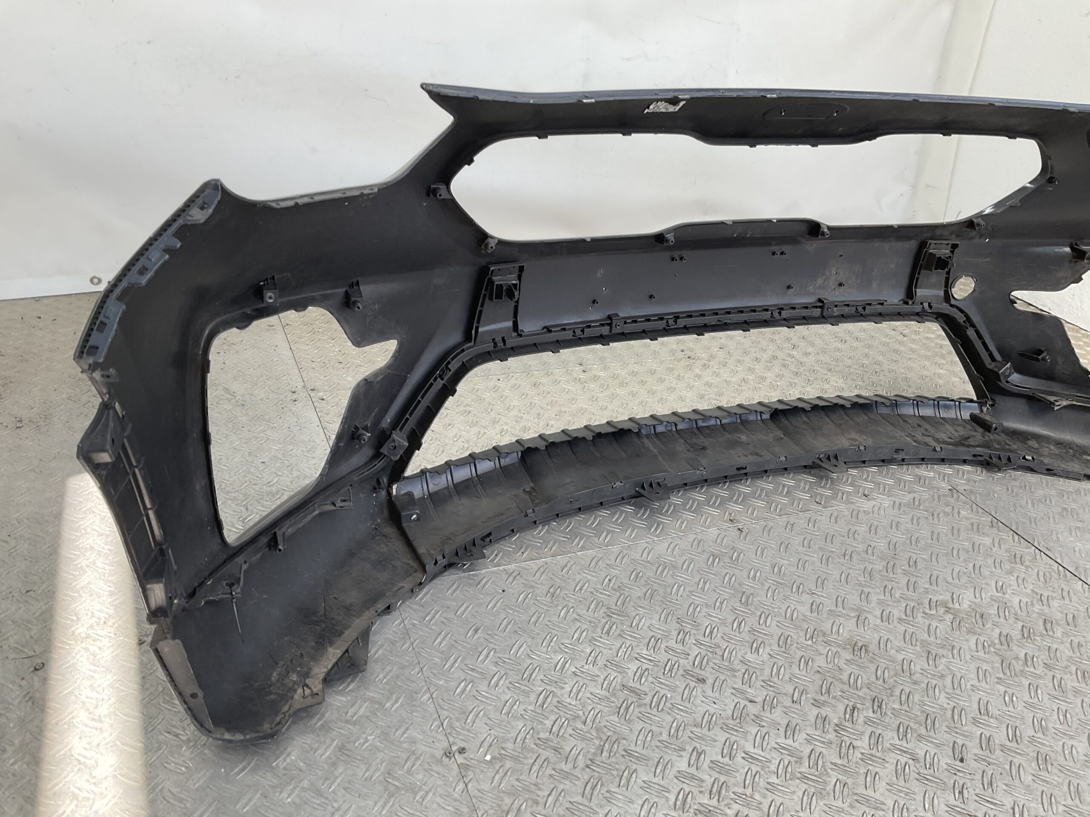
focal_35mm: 29
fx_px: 913
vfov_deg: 48.2
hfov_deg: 61.7
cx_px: 545
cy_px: 408
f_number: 1.8
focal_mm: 3
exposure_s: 1/102
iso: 16
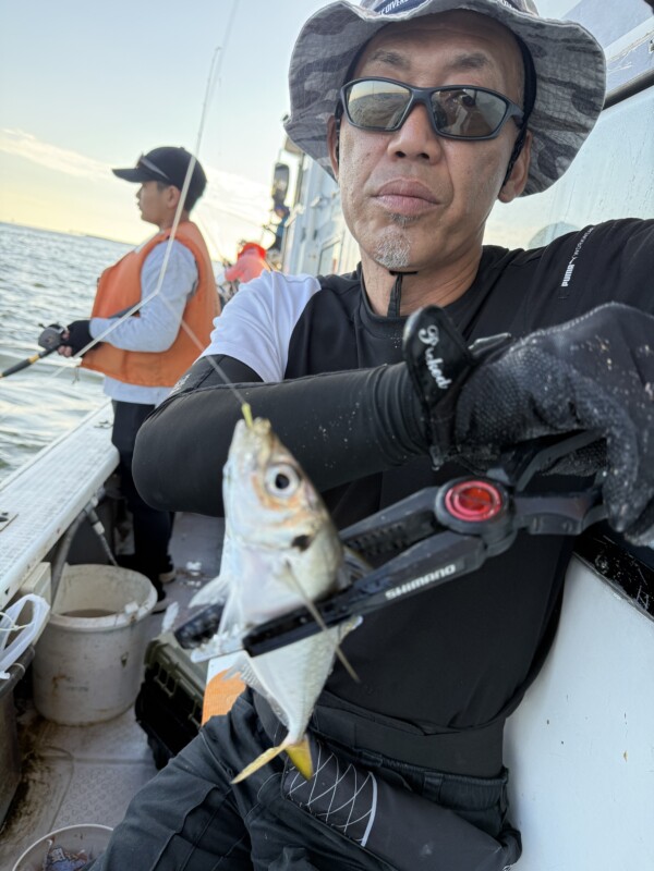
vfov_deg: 71.6
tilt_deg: -13.5
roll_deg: -13.0
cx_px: 327
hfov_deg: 56.8
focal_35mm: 24
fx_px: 605
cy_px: 436
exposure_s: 1/488
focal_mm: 6.76
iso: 100
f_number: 1.78
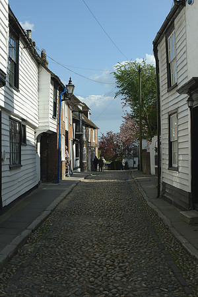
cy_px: 148
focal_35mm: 50
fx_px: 412
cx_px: 99
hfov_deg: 27.0
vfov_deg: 39.6
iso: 100
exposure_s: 1/400
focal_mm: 50
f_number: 6.3
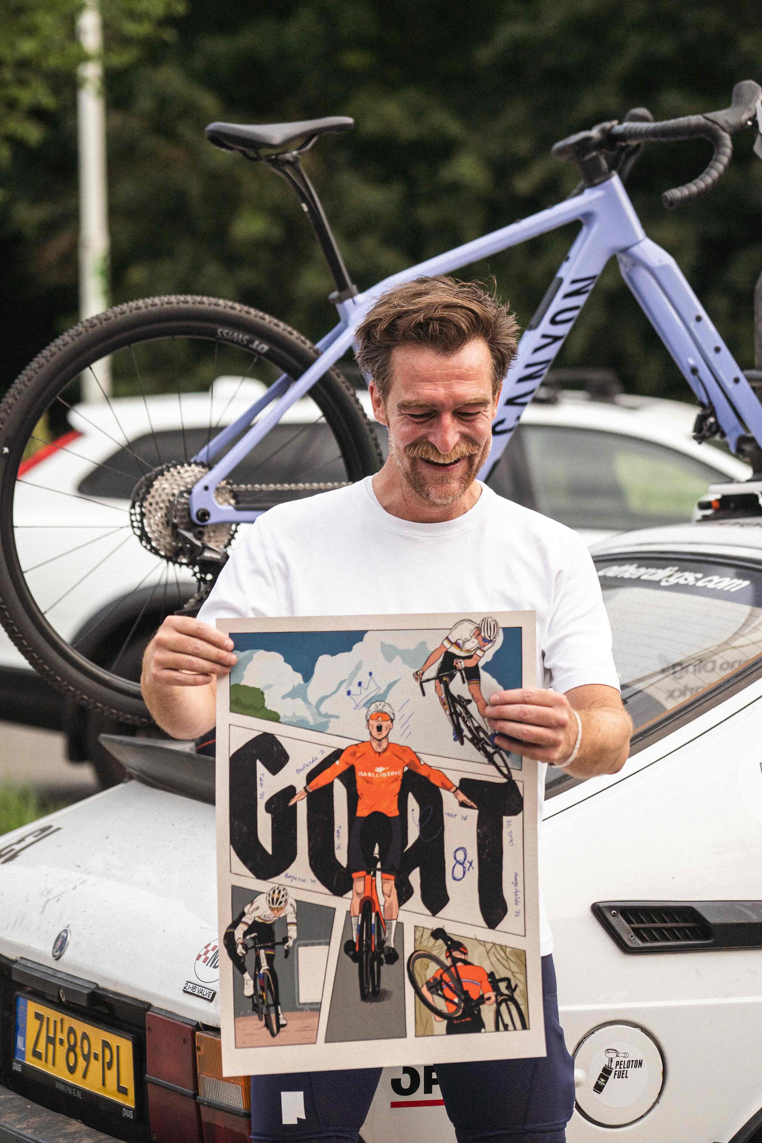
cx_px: 424
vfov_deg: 14.9
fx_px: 4381
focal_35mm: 138
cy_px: 518
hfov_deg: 9.9
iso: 320
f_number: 4
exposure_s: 1/800
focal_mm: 122
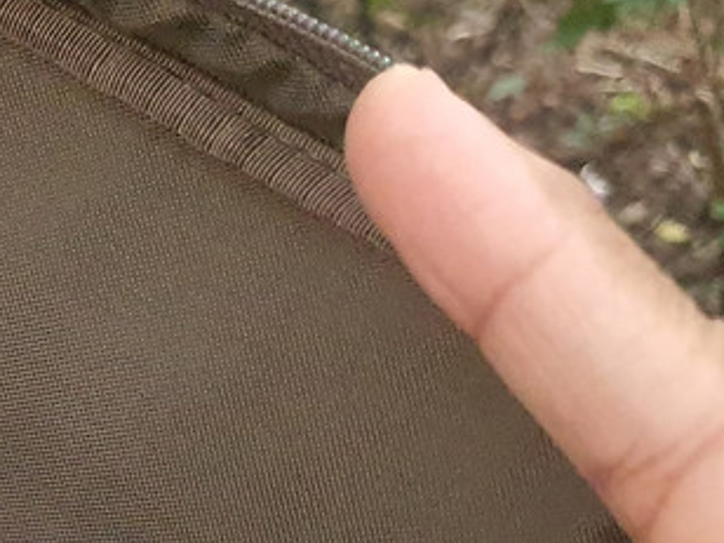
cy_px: 700
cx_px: -319
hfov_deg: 19.4
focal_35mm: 90
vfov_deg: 15.6
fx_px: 1882
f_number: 1.5
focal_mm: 4.3
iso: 800
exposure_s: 1/50
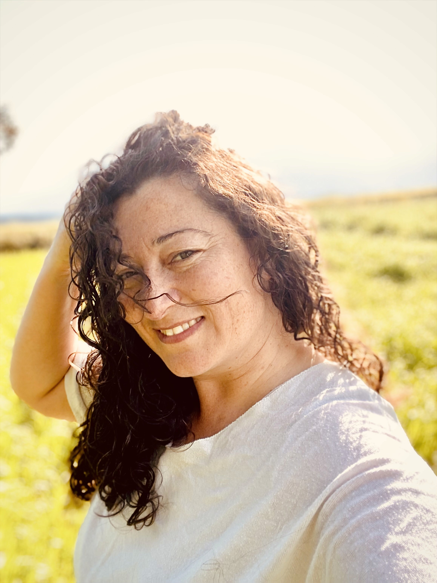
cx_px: 218
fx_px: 505
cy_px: 292
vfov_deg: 60.0
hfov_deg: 46.8
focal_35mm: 30
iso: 25
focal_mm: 2.71
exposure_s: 1/129
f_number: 2.2
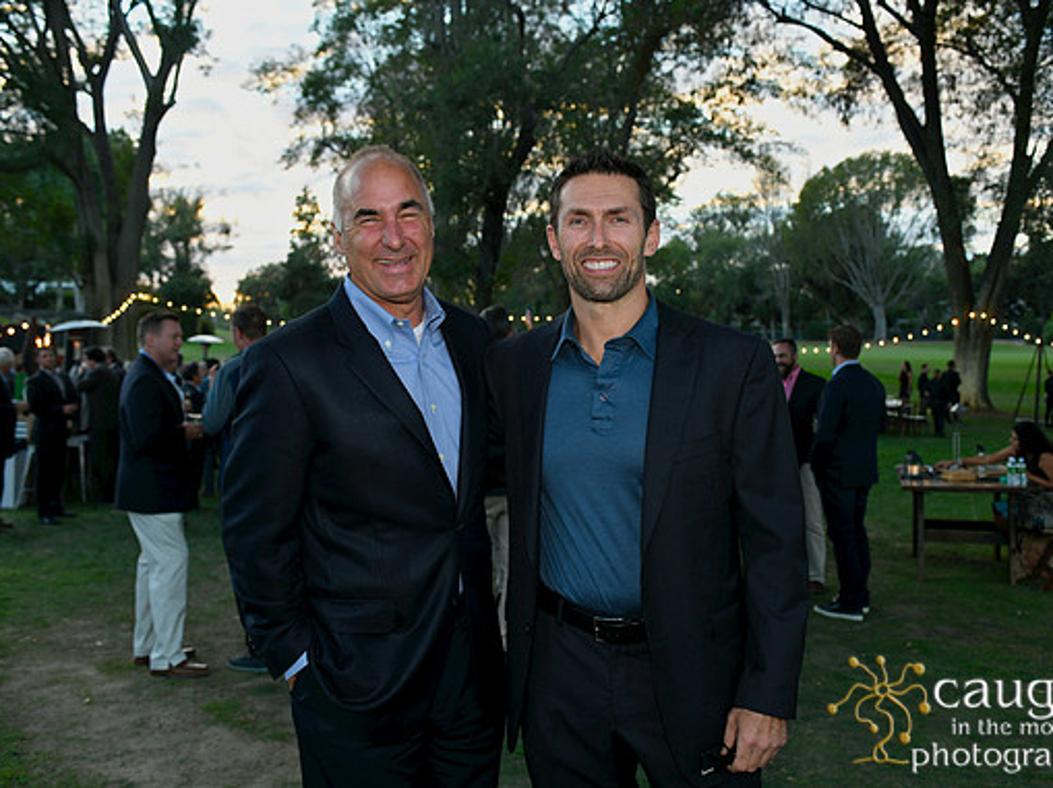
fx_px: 1034
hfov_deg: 54.0
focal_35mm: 34
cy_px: 390
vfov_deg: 41.7
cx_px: 523
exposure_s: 1/125
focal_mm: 31
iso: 500
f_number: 4.5
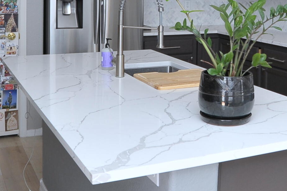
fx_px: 470
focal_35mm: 59
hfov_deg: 33.5
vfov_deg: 21.6
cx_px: 203
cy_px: -26
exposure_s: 1/30
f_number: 10
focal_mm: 18
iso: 640
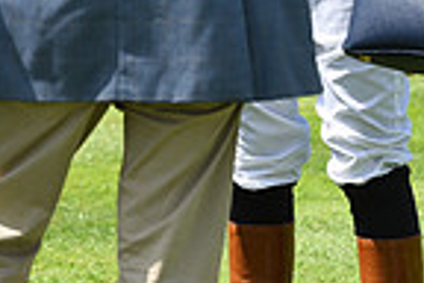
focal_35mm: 565
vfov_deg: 2.4
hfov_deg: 3.6
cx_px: -115
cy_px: -279
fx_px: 6654
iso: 400
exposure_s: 1/1600
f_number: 5.6
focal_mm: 140
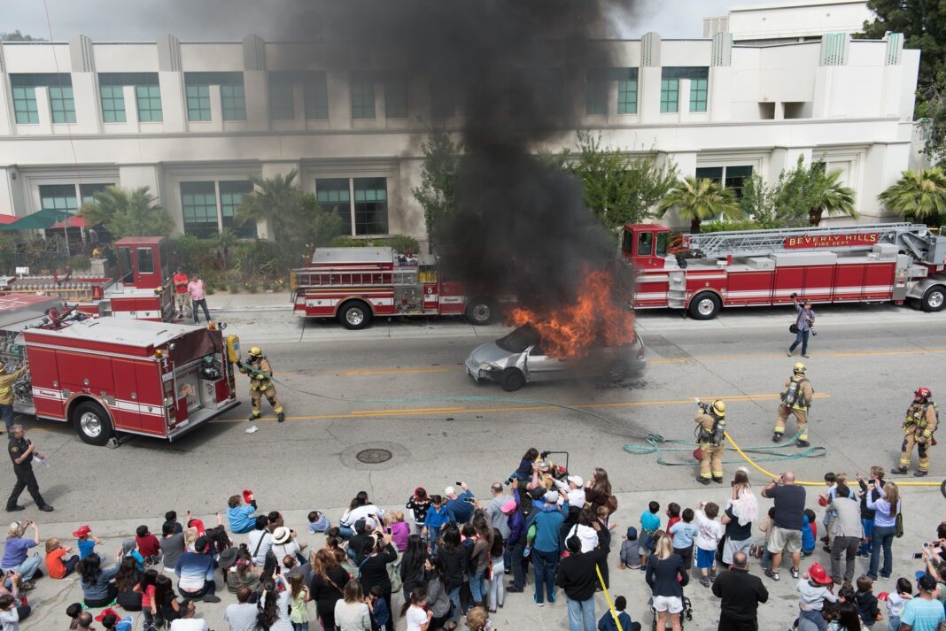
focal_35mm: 32
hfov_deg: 58.7
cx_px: 473
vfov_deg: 41.2
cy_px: 316
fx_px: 841
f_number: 6.3
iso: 200
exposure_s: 1/500
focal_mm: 32
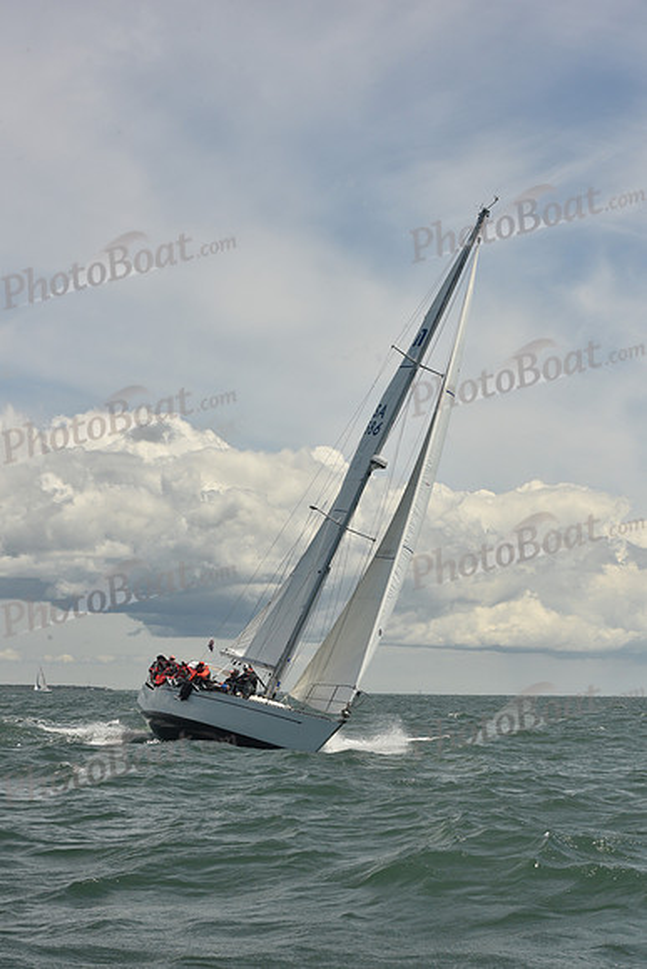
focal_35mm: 70
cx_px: 324
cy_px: 484
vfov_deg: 28.8
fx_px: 1886
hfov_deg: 19.5
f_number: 13
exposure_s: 1/800
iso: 320
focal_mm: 70
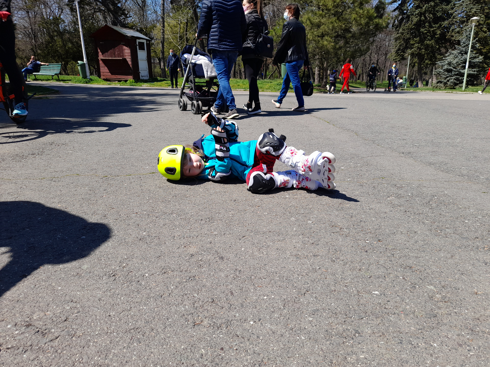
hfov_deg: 69.4
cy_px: 184
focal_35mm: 25
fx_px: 354
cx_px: 245
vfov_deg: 54.9
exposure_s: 1/611
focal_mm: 4.6
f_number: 2
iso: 20
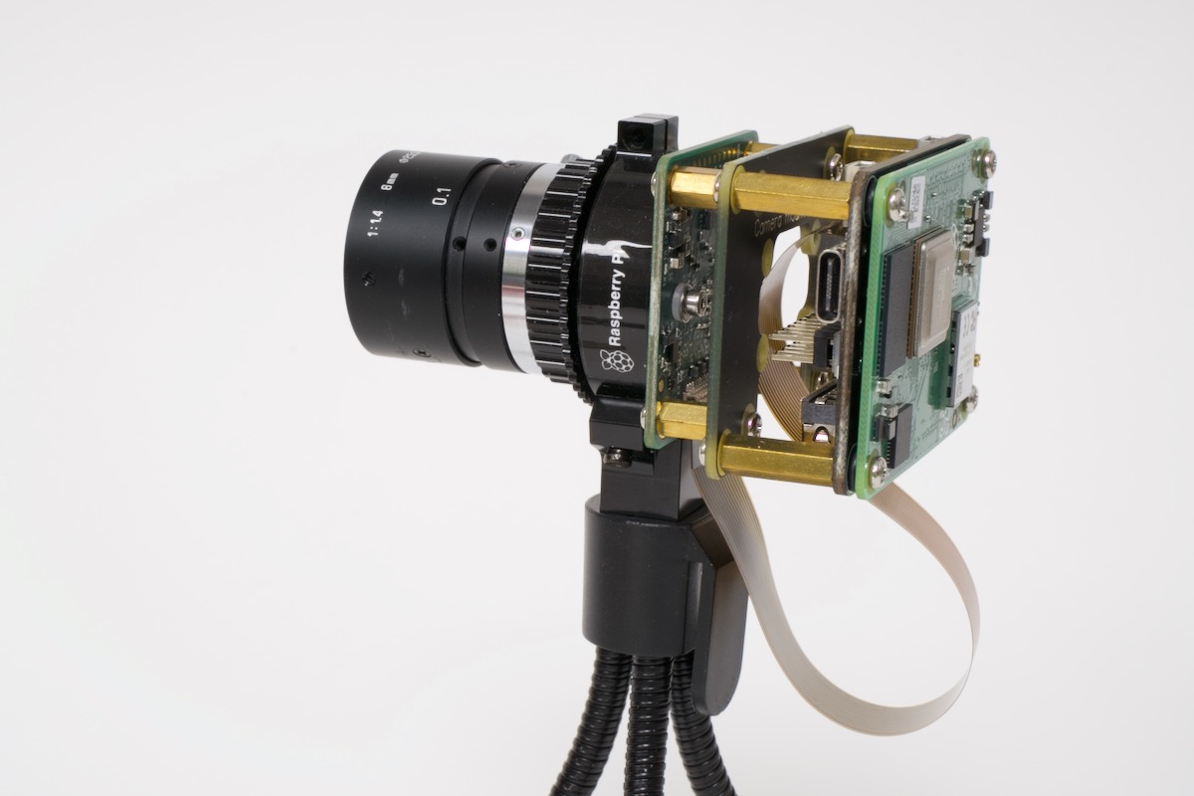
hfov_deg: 27.0
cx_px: 597
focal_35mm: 75
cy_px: 398
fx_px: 2487
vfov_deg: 18.2
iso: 400
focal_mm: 50
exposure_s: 1/1.25
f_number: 16
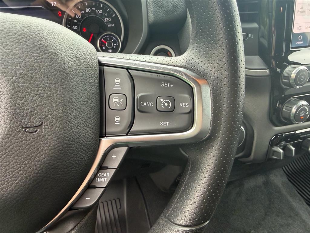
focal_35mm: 24
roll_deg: -2.8
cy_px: 116
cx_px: 155
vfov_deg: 56.8
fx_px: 215
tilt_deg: -31.0
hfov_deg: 71.6
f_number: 2.2
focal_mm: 2.22
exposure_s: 1/121
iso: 250
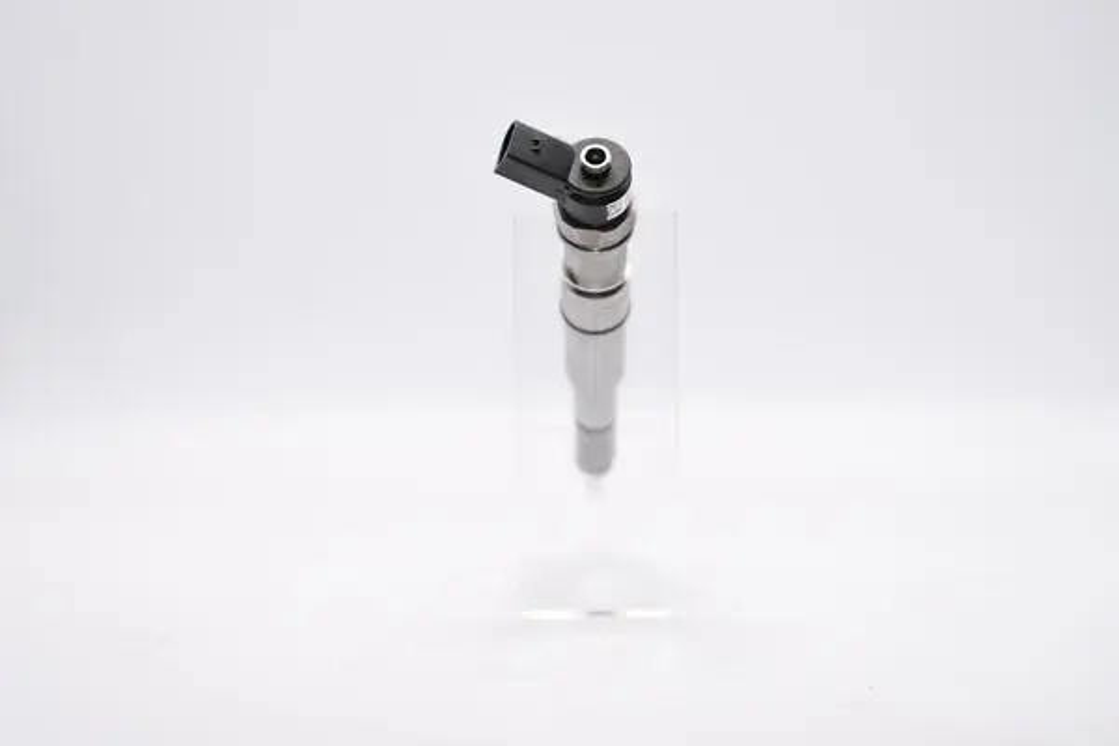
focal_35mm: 135
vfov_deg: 10.2
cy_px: 373
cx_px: 560
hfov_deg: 15.2
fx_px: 4196
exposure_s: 1/200
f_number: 3
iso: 100
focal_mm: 90
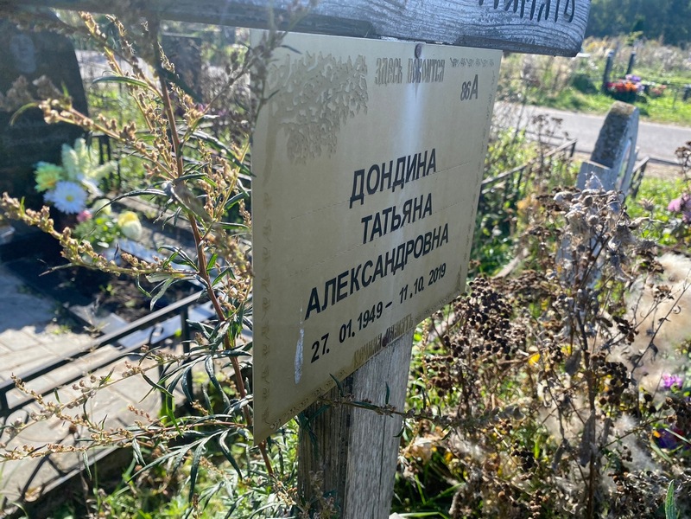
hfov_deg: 67.3
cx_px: 346
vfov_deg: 53.1
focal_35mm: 26
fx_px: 519
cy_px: 260
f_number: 1.8
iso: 32
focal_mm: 4.25
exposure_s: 1/711
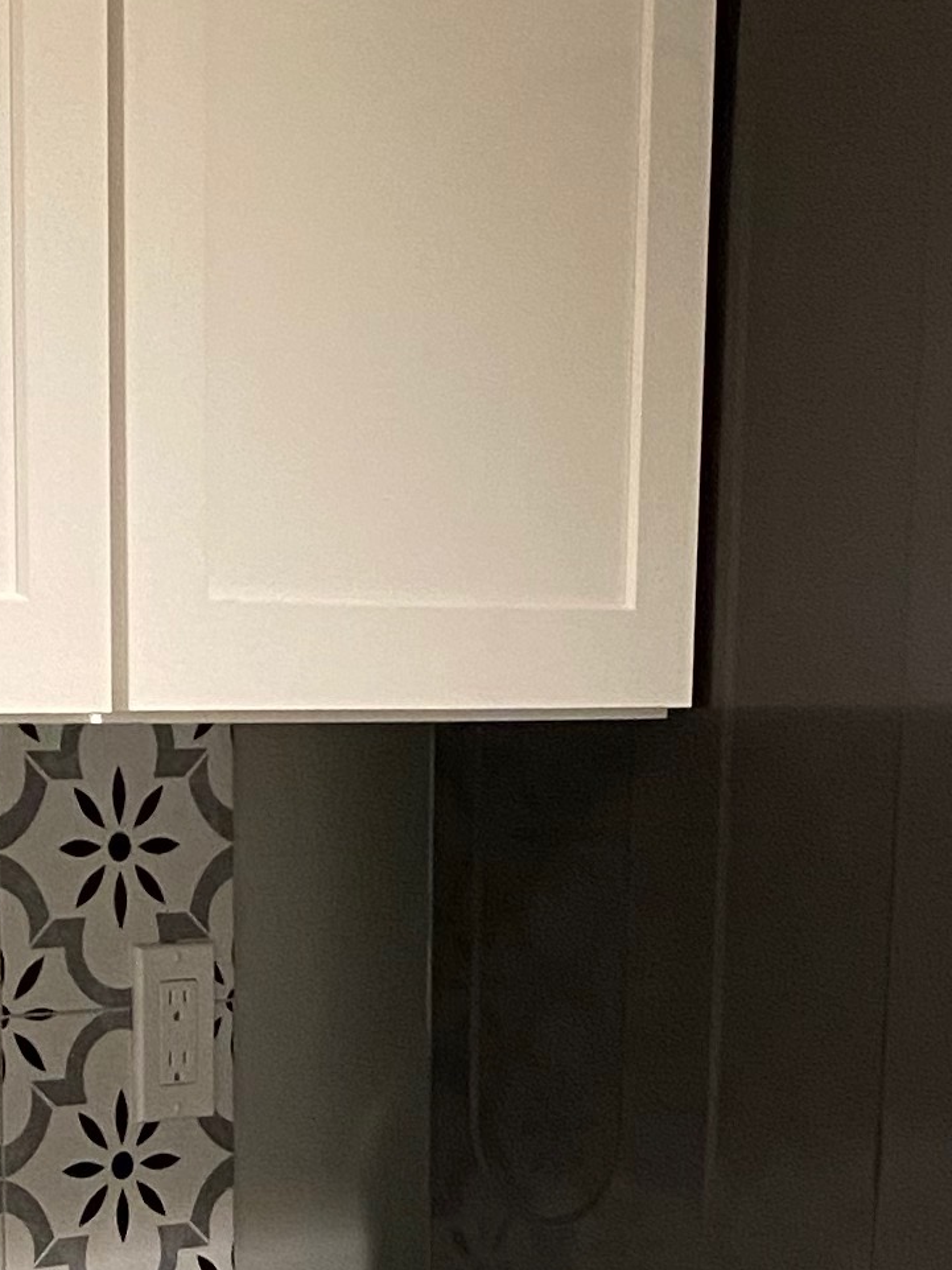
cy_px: 1707
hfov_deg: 13.6
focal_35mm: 109
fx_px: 3999
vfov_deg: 16.9
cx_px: 582
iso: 320
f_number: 1.8
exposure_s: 1/60
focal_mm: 4.25
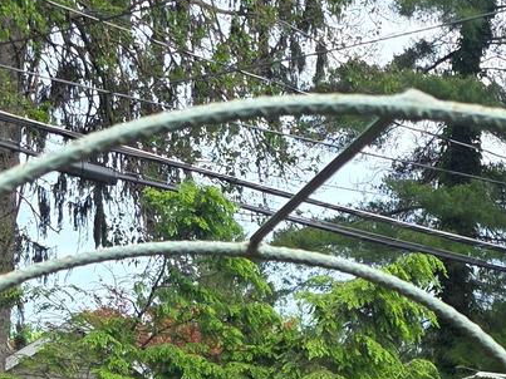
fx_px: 1710
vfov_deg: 11.4
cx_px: 271
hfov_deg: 16.8
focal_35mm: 117
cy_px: 764
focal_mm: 6.3
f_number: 1.7
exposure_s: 1/359
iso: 50
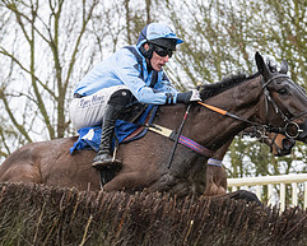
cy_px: 172
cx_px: 202
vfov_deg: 8.4
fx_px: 1673
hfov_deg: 10.5
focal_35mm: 184
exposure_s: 1/1250
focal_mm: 70
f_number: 4
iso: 800
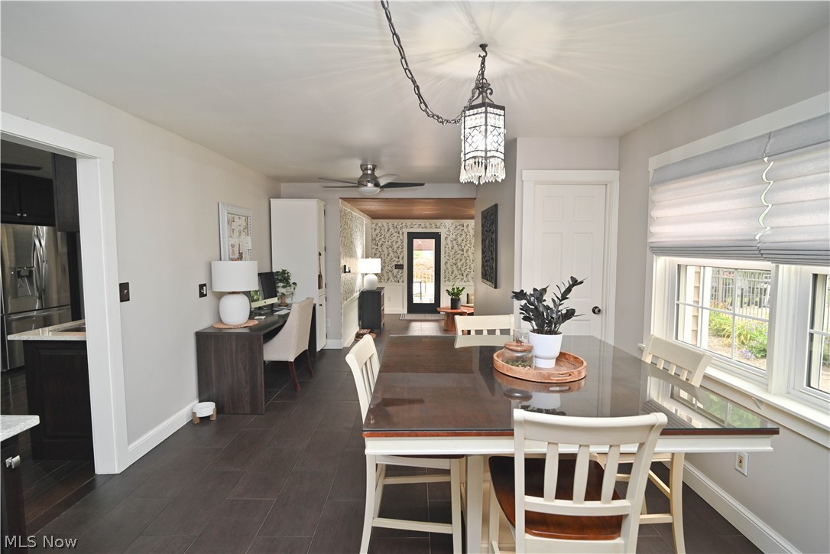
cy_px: 277
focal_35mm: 16
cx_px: 415
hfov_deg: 96.7
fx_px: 369
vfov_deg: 73.7
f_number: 4
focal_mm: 16
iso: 500
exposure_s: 1/60
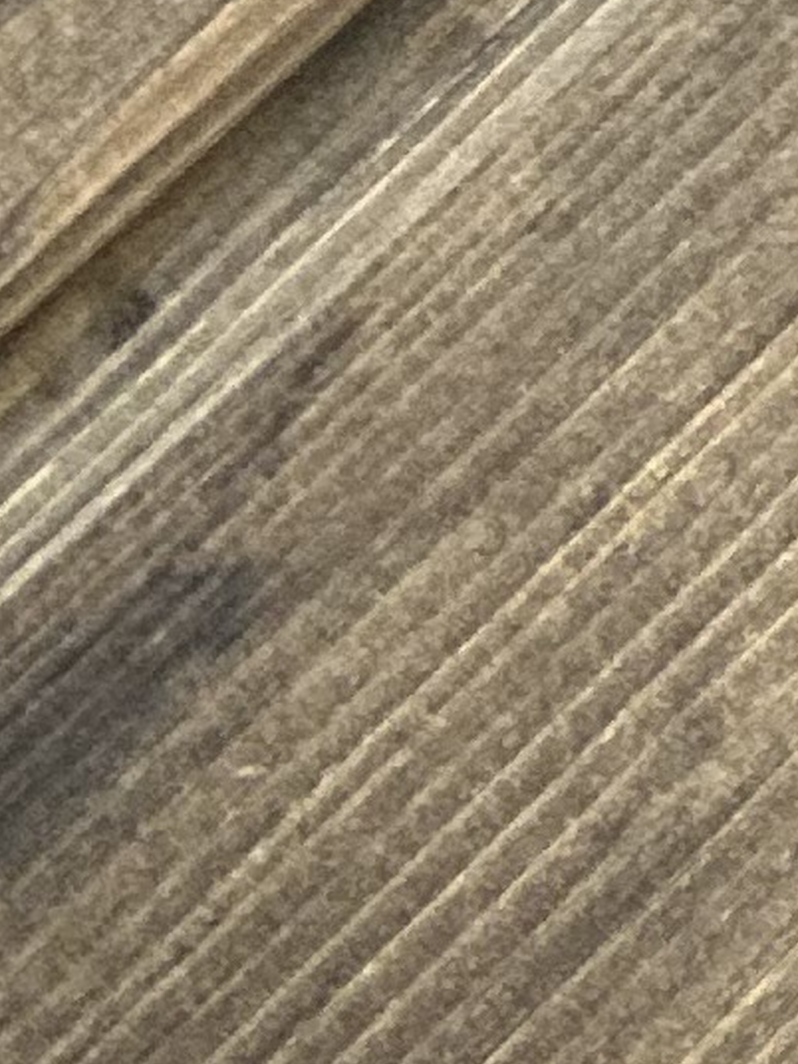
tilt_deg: -32.4
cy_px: 2323
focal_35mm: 579
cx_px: 2297
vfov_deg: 3.4
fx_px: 17797
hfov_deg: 2.5
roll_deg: +17.3
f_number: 2.8
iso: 250
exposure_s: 1/33
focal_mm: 9
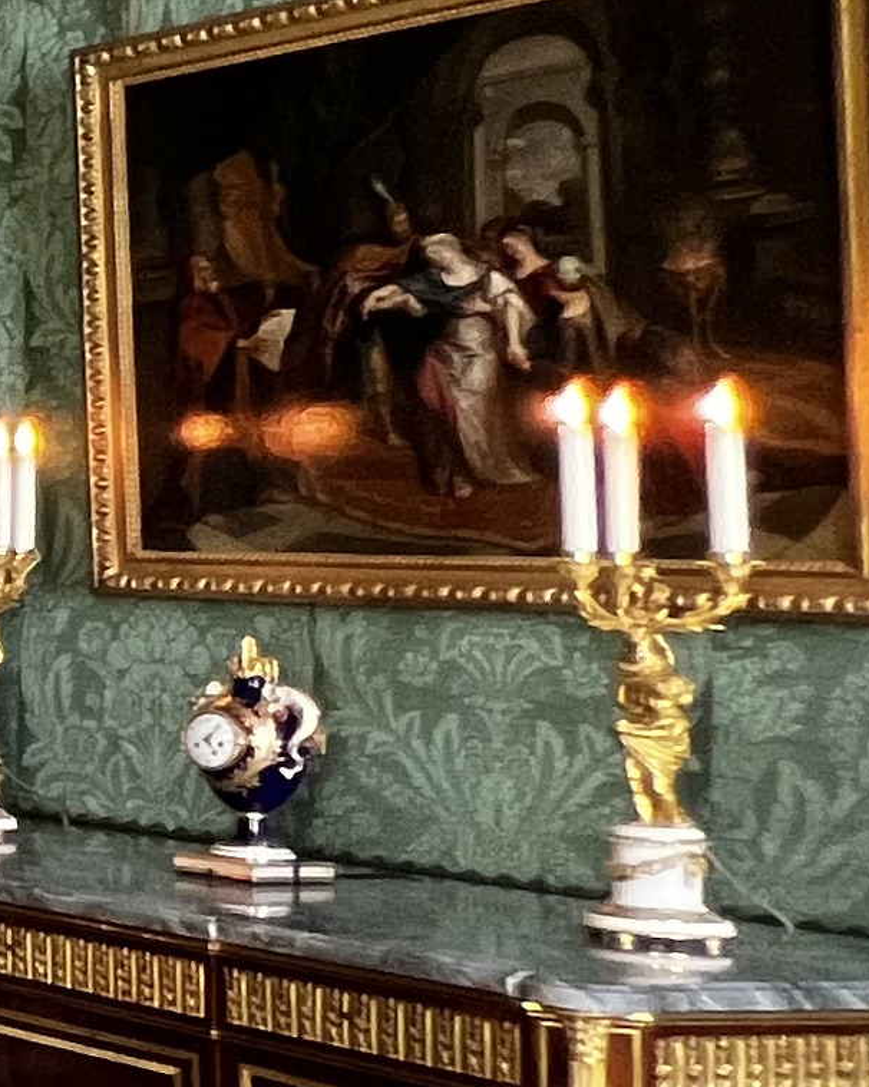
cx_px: -1957
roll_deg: +0.0
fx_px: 2155
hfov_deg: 10.4
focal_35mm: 67
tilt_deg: -1.4
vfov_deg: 28.3
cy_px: 554
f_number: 1.8
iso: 250
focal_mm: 1.57
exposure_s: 1/100
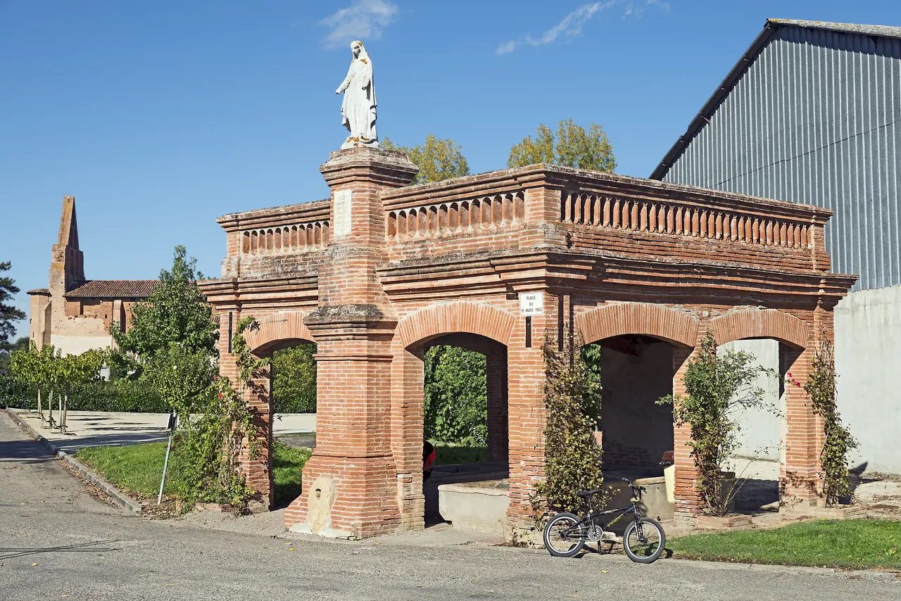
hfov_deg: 41.1
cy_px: 300
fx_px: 1202
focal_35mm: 48
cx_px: 450
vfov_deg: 28.1
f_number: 8
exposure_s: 1/320
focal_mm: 48
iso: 100
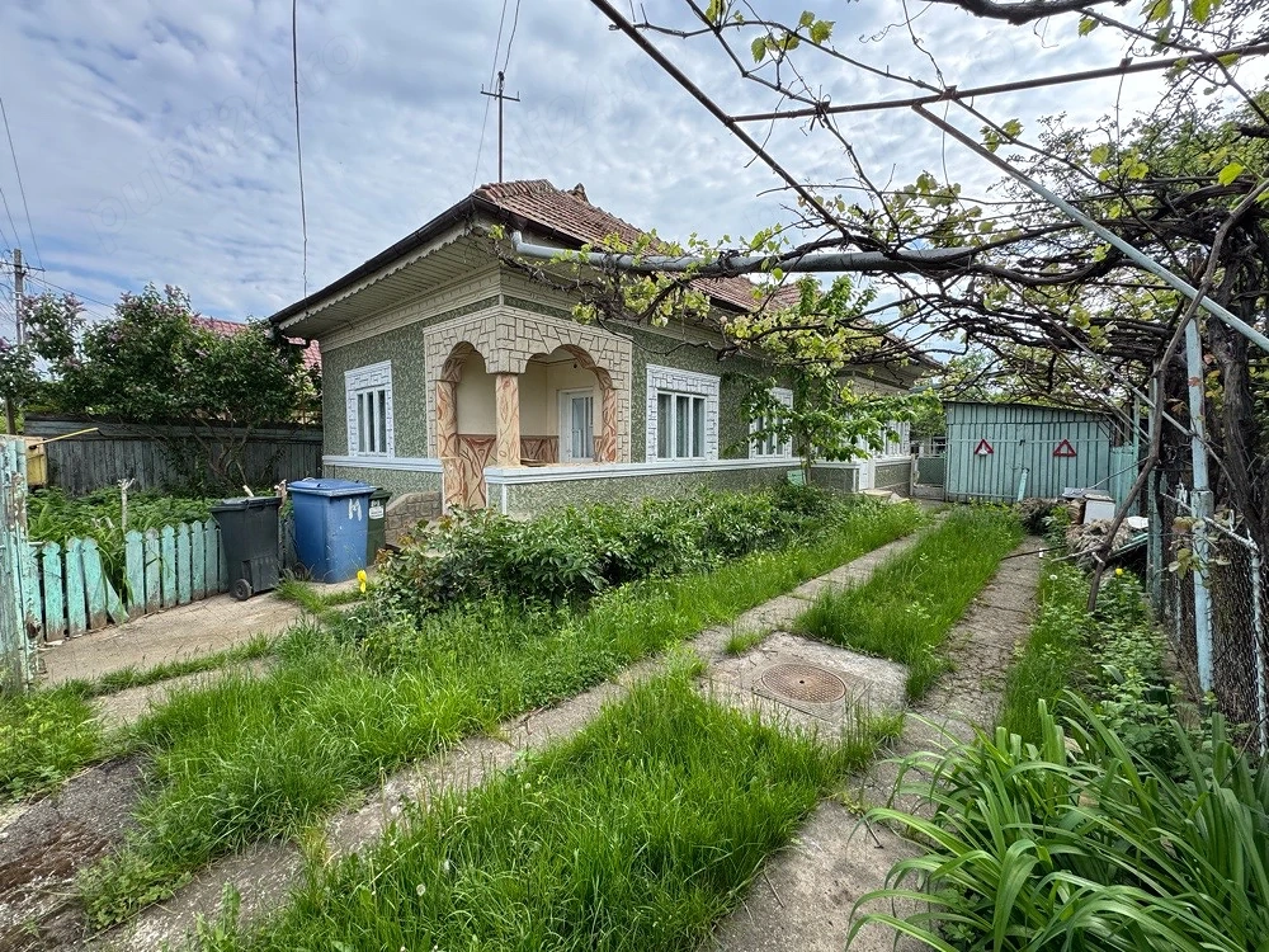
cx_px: 634
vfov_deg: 85.7
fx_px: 513
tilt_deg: -3.6
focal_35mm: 14
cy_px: 476
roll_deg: -0.1
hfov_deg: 102.1
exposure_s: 1/443
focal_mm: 2.22
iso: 50
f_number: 2.2
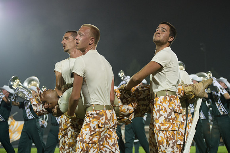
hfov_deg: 22.9
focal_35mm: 89
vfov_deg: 15.4
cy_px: 80
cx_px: 118
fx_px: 567
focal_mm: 82
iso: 2800
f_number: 4.5
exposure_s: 1/160
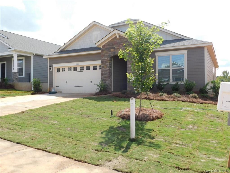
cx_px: 115
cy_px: 86
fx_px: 199
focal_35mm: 30
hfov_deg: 60.0
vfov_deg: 46.8
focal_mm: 5.3
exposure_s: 1/800
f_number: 3.2
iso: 125
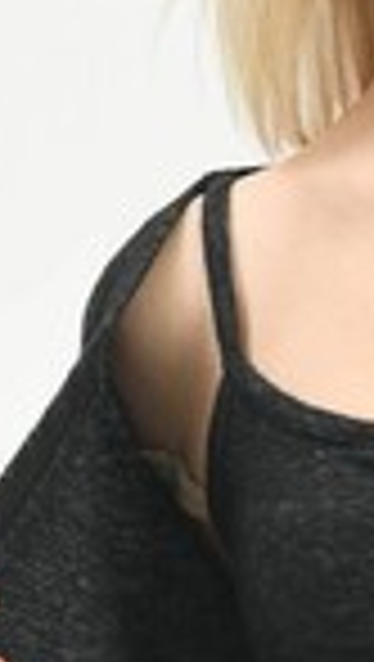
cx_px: 631
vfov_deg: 2.3
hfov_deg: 1.3
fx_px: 16472
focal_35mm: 937
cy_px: 662
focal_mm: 175
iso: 100
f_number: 6.3
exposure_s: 1/160
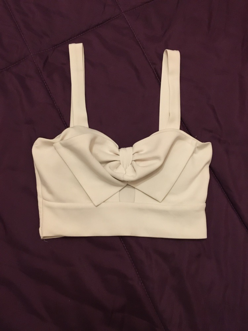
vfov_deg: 61.7
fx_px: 277
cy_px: 166
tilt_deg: -78.8
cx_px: 124
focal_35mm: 29
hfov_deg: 48.2
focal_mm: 4.15
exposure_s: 1/17
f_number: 2.2
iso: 250
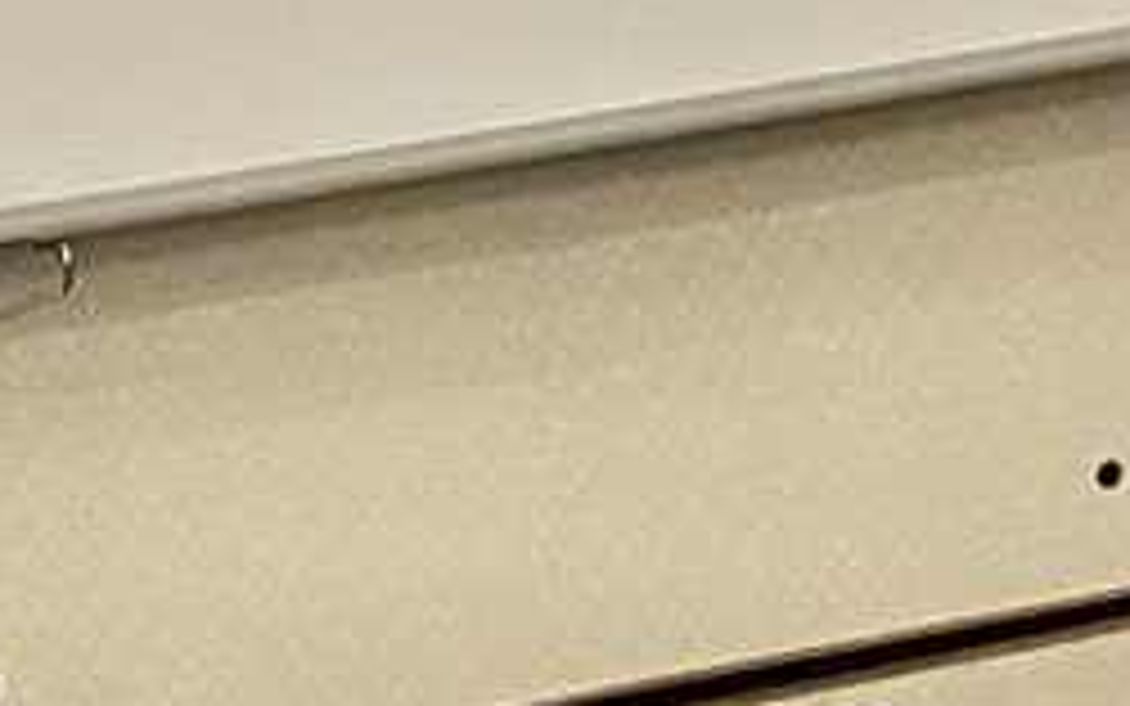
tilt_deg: +5.3
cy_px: -1772
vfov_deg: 6.5
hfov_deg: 11.6
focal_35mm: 176
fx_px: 5421
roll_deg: +3.3
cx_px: 1396
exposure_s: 1/60
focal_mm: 4.25
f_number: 1.8
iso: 200
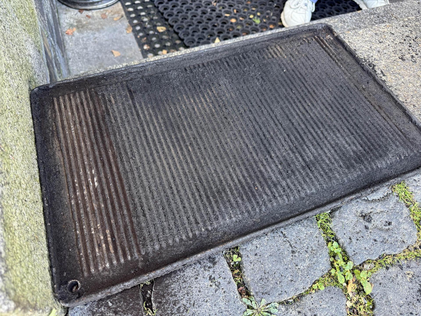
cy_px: 158
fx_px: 292
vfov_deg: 56.8
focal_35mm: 24
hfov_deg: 71.6
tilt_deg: -60.7
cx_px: 210
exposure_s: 1/95
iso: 200
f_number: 1.78
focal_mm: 6.76
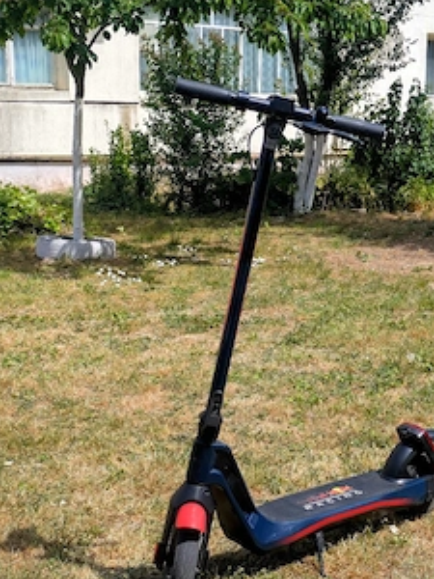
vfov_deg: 28.6
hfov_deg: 21.5
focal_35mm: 68
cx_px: 285
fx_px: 1137
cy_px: 301
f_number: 1.89
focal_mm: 5.43
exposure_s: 1/3333
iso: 47
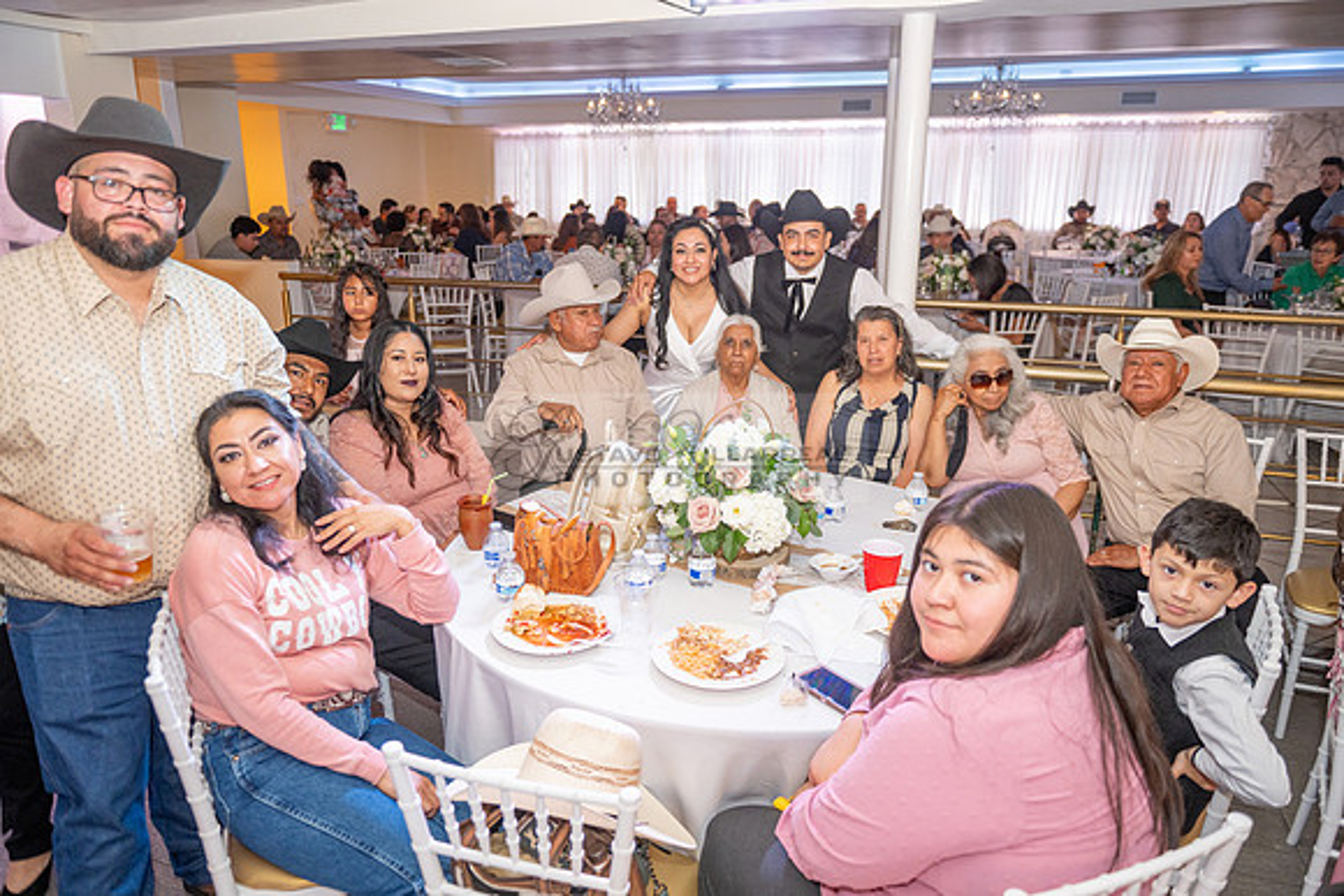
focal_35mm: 24
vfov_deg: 53.2
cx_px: 672
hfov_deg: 73.7
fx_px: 896
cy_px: 448
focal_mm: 24
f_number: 3.2
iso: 800
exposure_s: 1/160
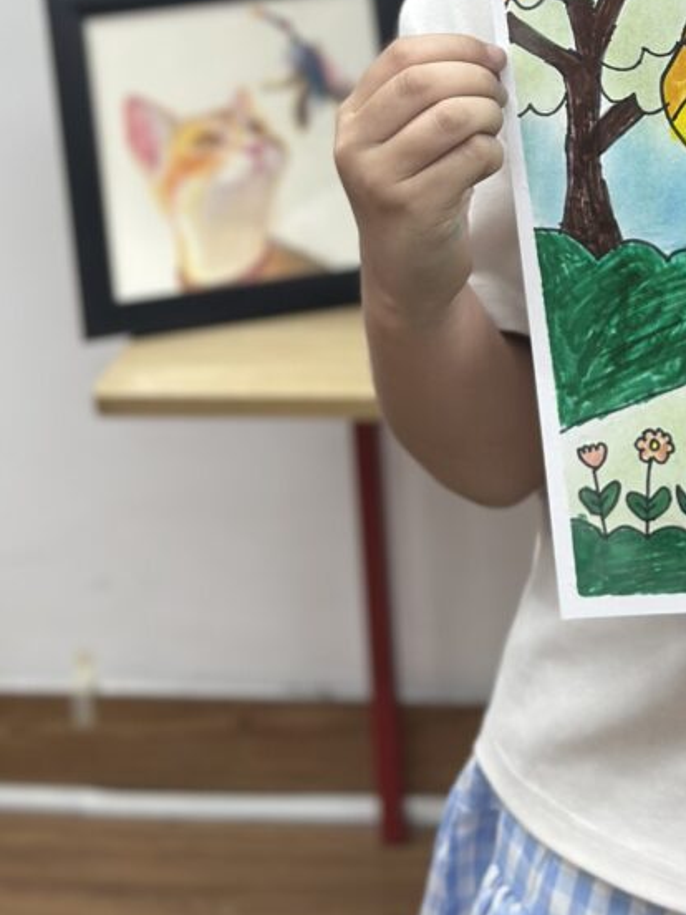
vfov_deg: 16.5
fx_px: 3065
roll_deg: +1.0
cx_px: 800
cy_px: -61
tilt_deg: -16.4
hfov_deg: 12.5
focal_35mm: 116
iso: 64
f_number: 1.78
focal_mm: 6.86
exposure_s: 1/141
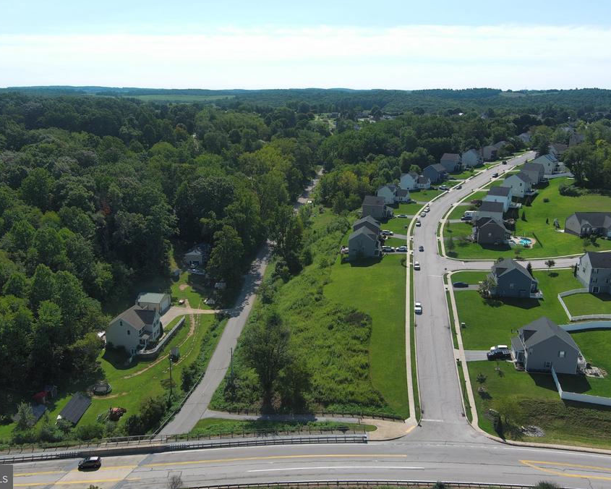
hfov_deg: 54.2
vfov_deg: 44.5
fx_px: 597
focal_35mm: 33
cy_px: 244
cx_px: 303
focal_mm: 10.57
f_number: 2.8
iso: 100
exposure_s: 1/1357
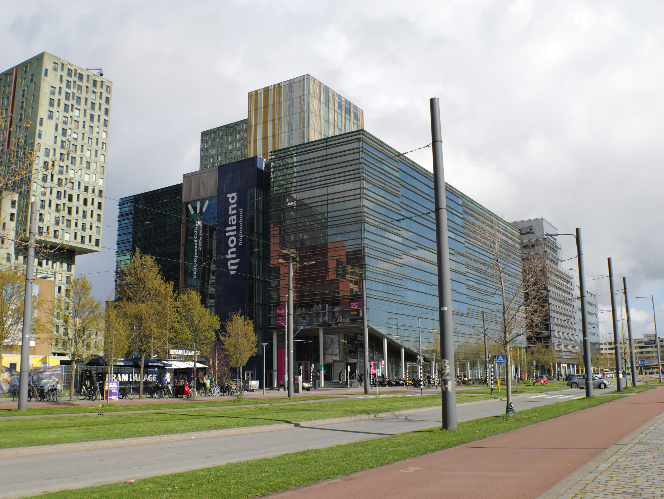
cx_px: 332
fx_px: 652
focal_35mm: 34
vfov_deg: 41.8
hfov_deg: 53.9
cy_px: 250
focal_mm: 17
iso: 100
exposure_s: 1/640
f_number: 5
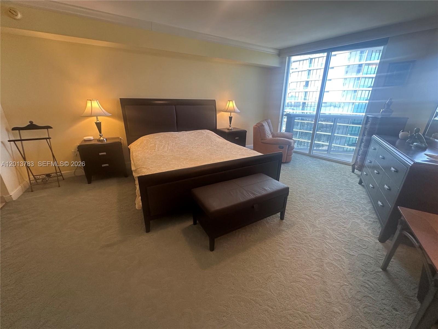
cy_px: 164
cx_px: 219
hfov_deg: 102.1
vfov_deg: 85.7
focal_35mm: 14
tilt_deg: -19.4
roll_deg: -0.8
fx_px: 177
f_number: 2.2
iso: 200
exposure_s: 1/120
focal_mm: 2.22
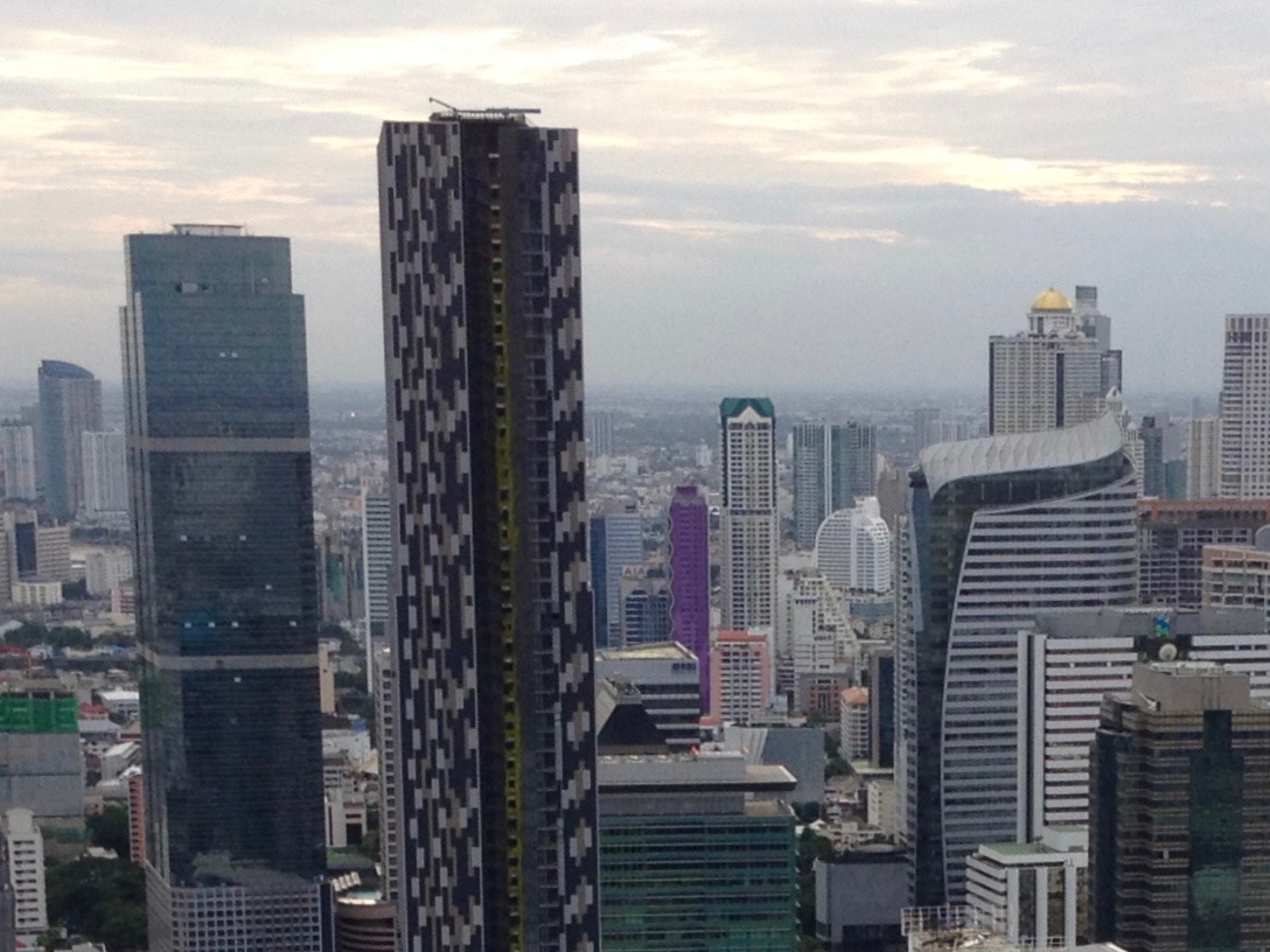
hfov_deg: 18.9
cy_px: 1084
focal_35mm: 103
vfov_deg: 14.0
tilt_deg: -13.5
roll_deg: -0.2
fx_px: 3779
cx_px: 997
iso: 50
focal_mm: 4.28
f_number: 2.4
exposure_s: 1/194
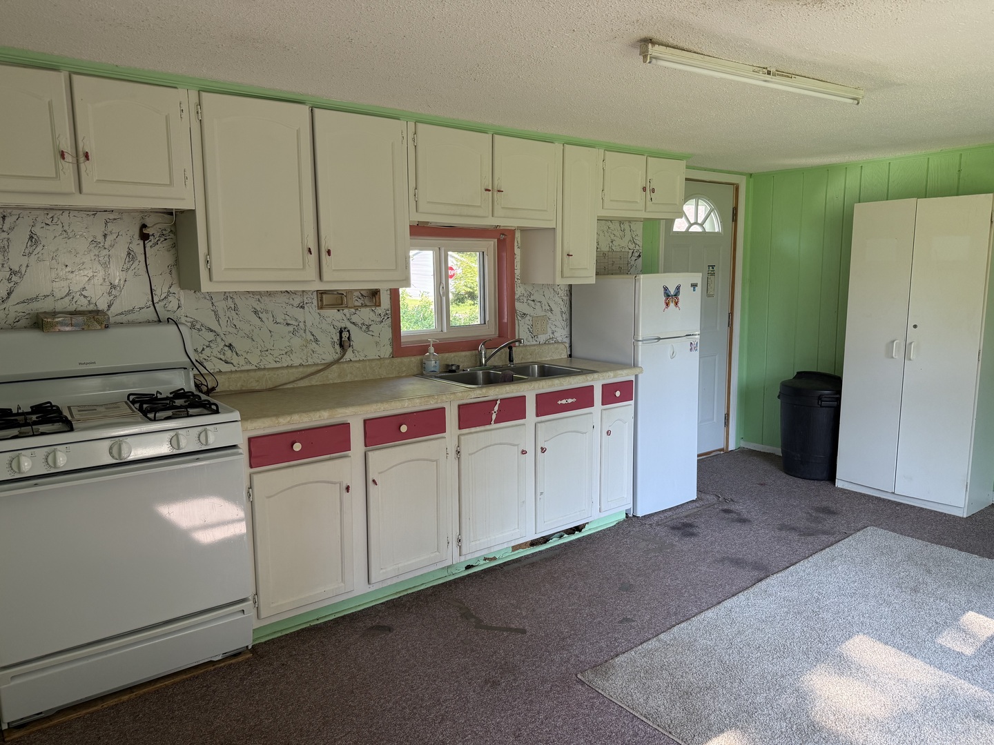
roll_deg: +0.8
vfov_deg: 56.8
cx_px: 497
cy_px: 372
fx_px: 689
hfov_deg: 71.6
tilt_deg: -7.8
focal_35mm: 24
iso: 125
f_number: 1.78
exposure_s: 1/190
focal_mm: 6.76
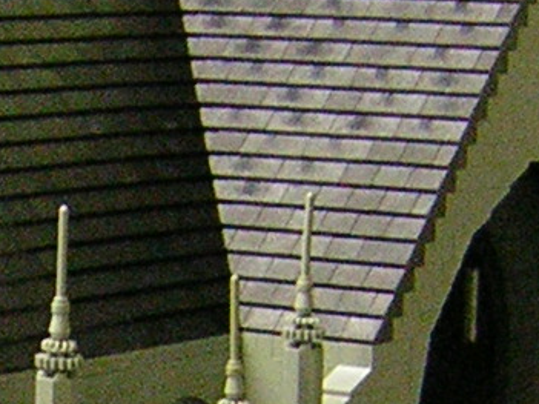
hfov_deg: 10.0
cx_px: 21
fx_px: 3051
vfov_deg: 7.4
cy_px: 693
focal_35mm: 196
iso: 159
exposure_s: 1/5.6
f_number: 2.8
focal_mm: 5.6
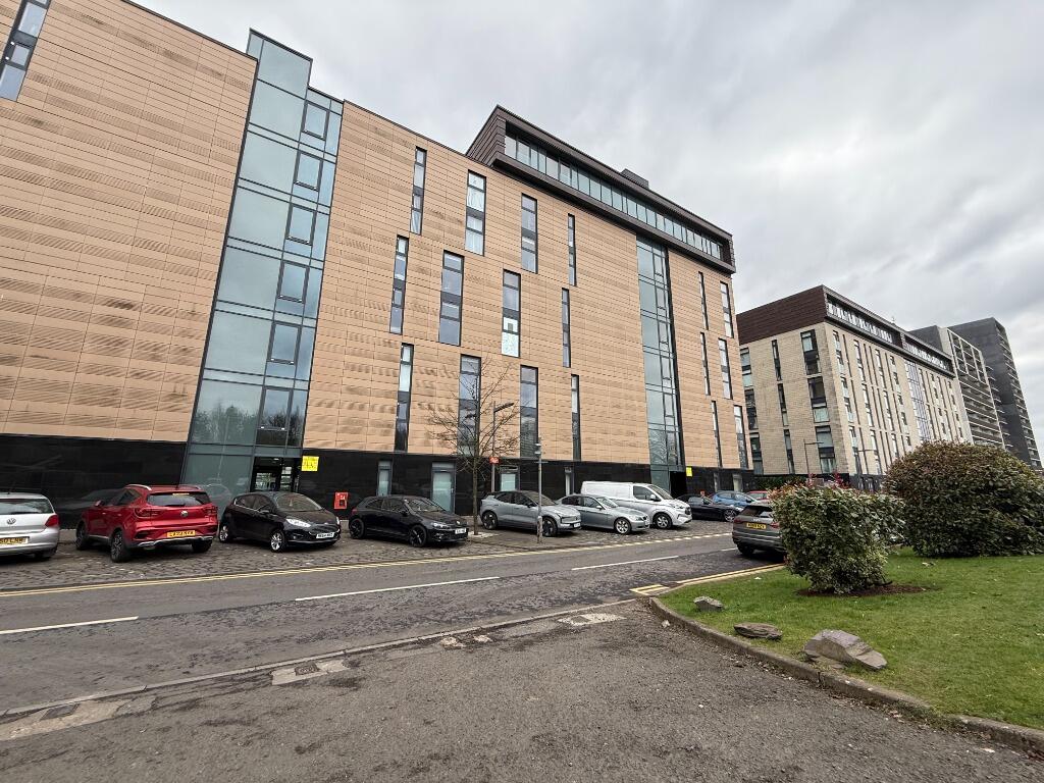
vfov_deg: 85.7
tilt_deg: +12.7
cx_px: 522
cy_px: 392
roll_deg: -0.7
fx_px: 422
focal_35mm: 14
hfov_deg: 102.1
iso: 64
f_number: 2.2
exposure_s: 1/408
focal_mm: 2.22
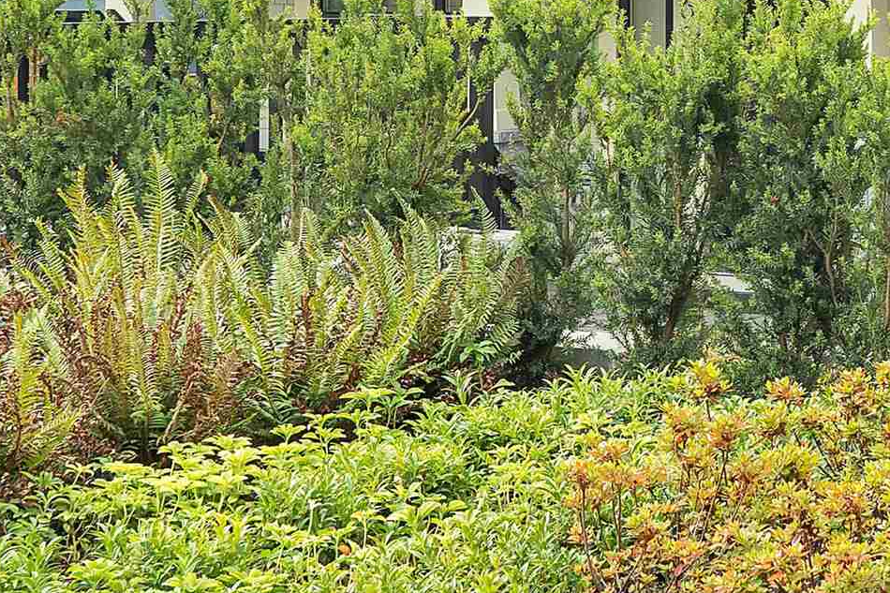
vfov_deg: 13.9
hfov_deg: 20.7
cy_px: 17
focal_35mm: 97
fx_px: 2397
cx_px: 741
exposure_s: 1/50
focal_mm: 20
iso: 100
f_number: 6.3
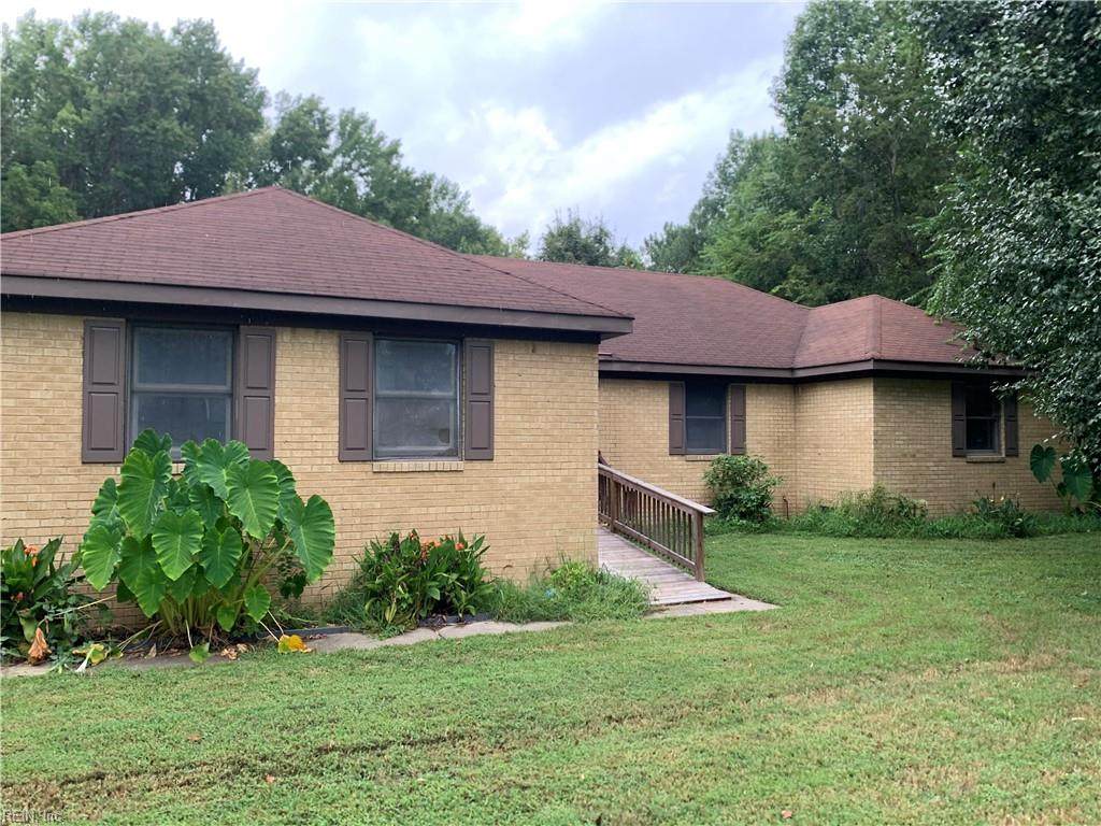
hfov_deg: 67.3
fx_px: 827
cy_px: 413
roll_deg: -1.1
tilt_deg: +3.3
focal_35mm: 26
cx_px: 550
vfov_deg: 53.1
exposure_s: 1/122
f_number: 1.8
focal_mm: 4.25
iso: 25
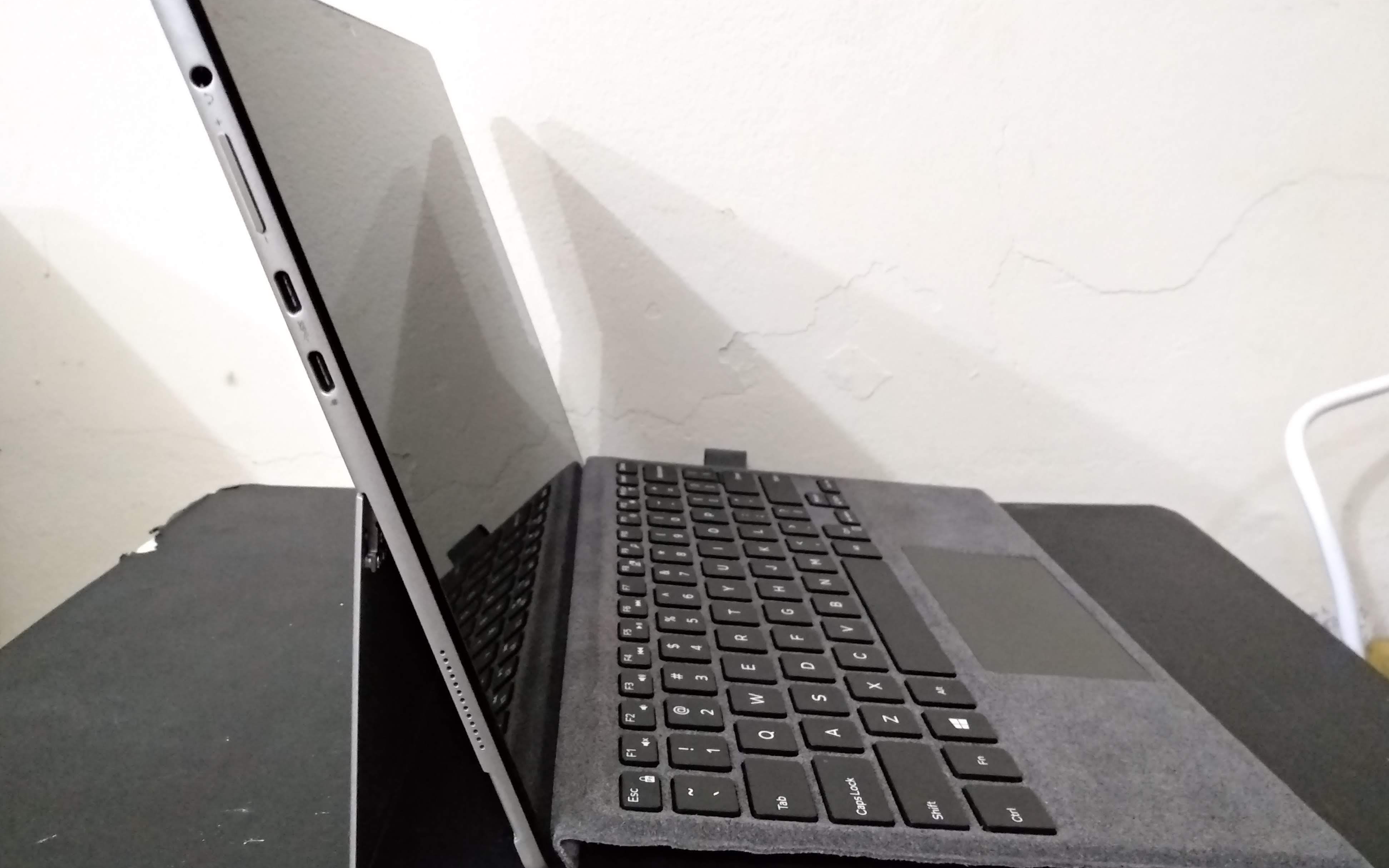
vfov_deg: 51.0
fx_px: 908
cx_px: 698
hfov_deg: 74.8
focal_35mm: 24
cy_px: 403
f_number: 2.2
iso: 2500
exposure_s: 1/17
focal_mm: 3.81
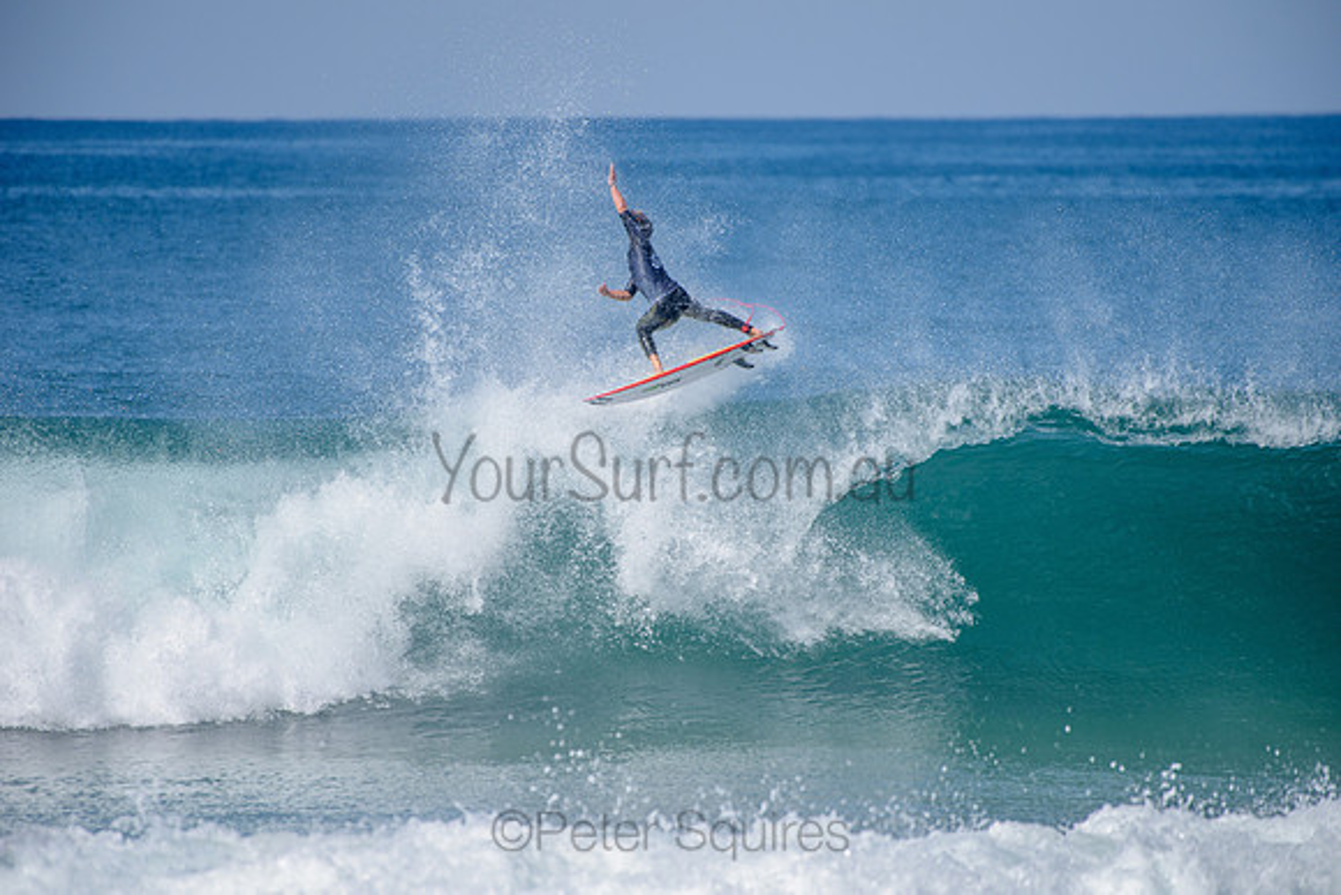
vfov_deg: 2.8
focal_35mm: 500
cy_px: 448
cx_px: 670
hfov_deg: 4.1
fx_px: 18628
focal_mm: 500
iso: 160
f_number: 5.6
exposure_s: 1/2000
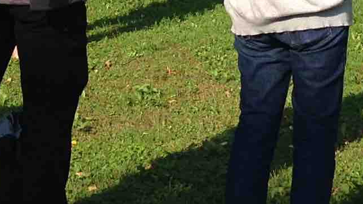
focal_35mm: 182
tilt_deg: +3.1
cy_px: -303
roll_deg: -0.2
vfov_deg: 6.3
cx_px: 145
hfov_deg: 11.8
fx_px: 1752
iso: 50
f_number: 2.4
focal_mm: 4.12
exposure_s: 1/1178
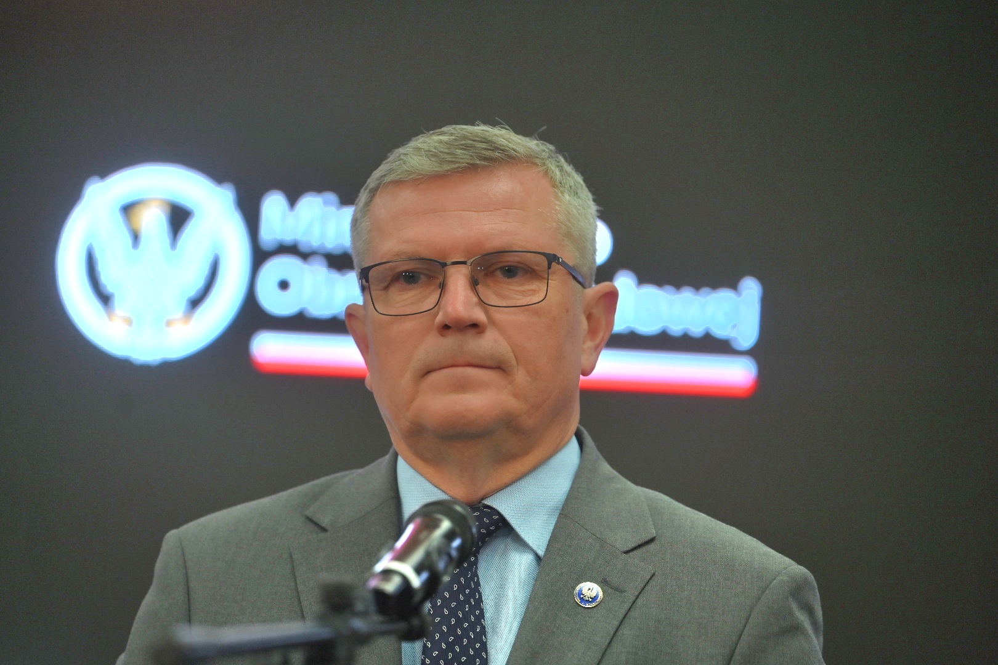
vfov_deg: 7.6
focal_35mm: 180
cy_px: 332
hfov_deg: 11.4
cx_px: 499
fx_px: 4990
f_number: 2.8
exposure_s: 1/200
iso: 360
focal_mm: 180
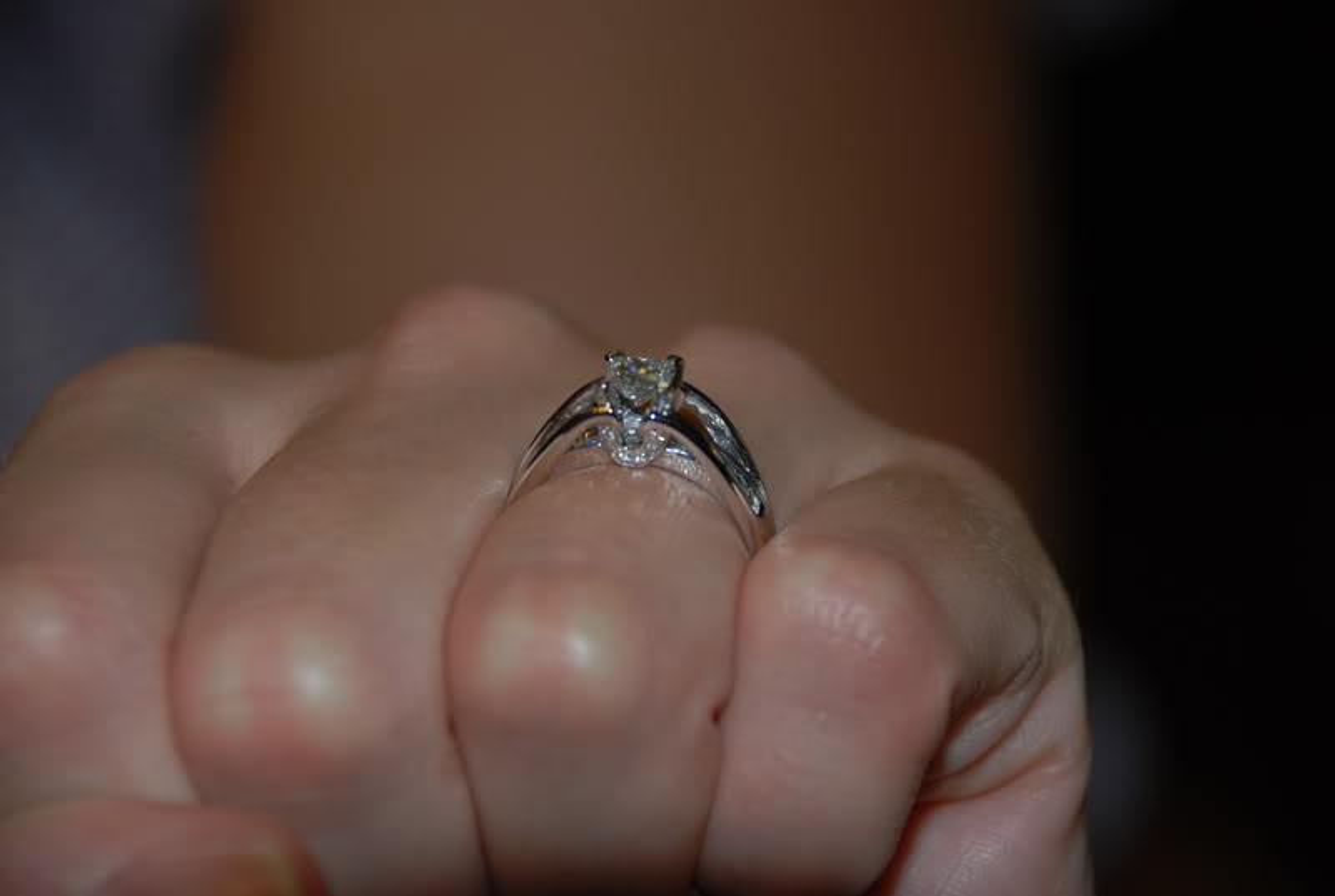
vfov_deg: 6.8
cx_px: 668
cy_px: 448
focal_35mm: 202
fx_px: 7525
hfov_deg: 10.1
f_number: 5.6
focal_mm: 135
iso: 200
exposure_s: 1/60
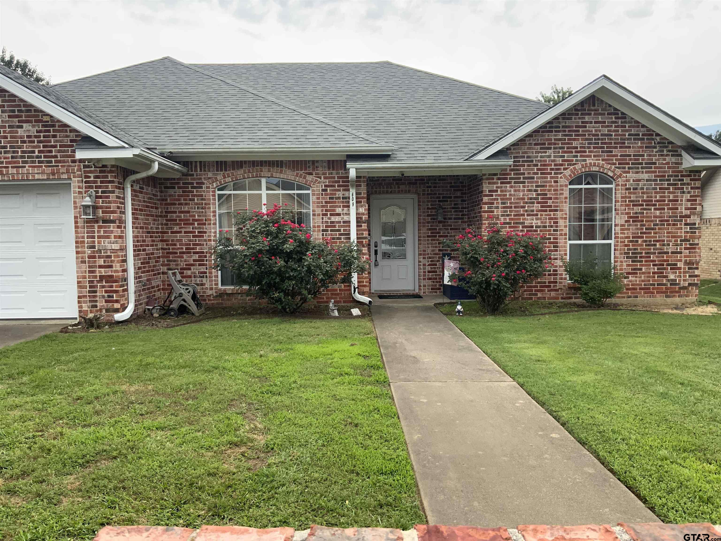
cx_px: 360
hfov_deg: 61.7
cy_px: 270
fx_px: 604
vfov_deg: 48.2
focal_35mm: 29
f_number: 1.8
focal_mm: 3
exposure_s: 1/394
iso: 16
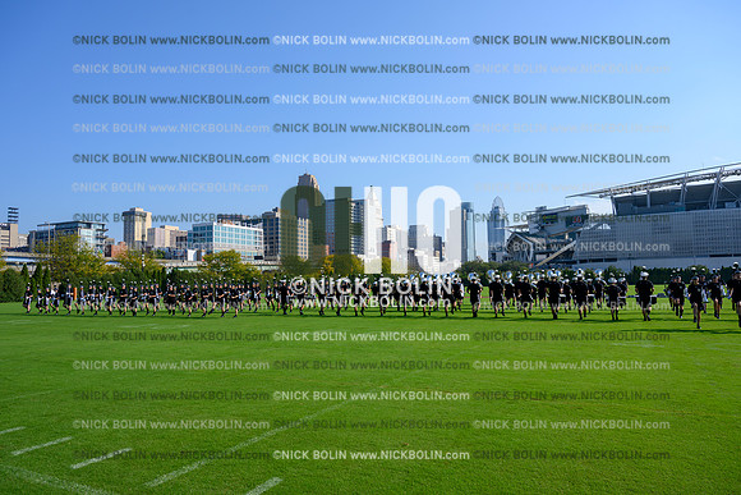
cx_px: 370
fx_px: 525
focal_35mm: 26
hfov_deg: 70.4
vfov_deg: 50.4
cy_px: 248
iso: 80
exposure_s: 1/400
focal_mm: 25.5
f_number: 7.1
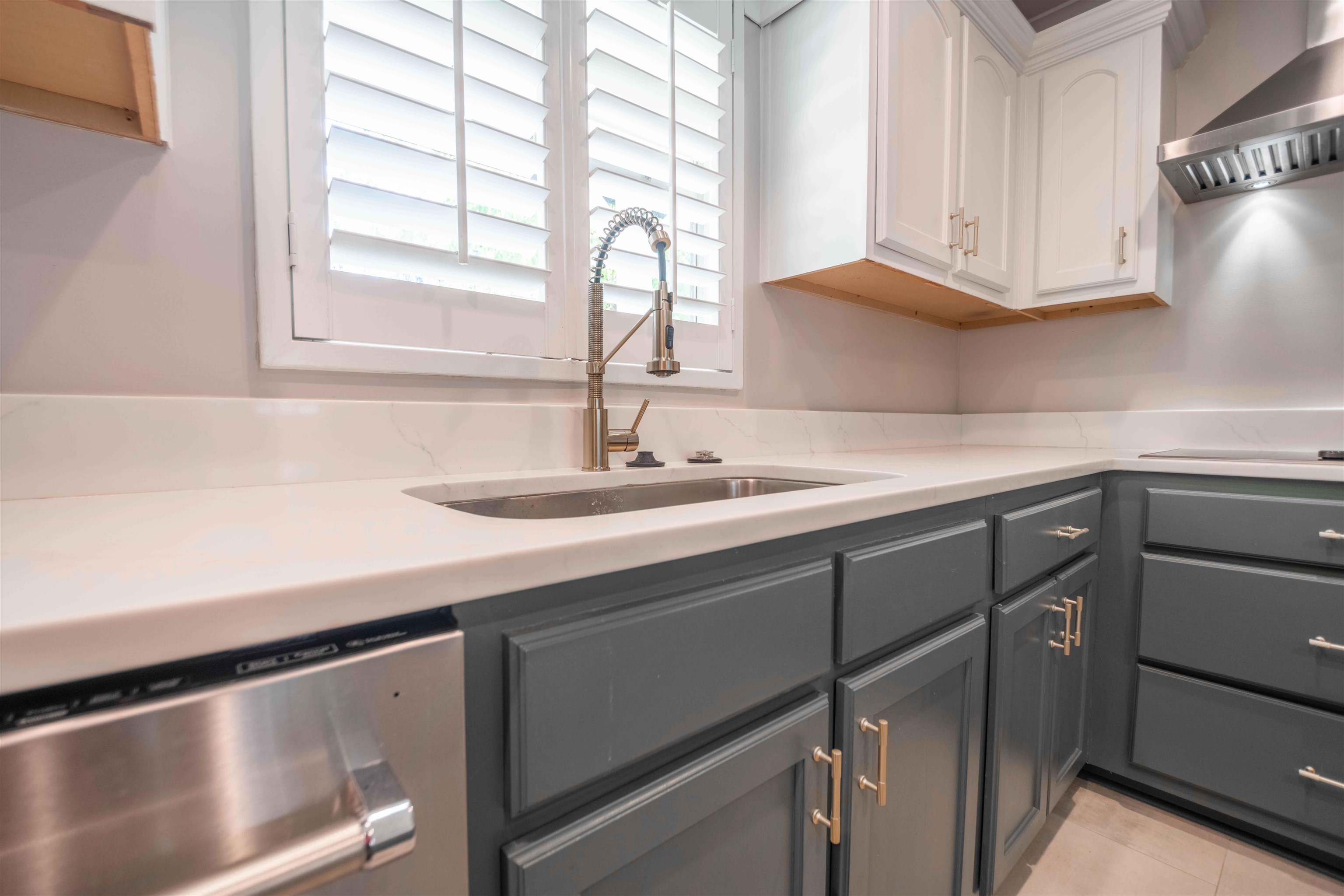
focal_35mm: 15
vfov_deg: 77.3
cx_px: 672
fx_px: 560
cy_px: 448
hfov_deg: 100.4
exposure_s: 1/60
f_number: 5.6
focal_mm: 15
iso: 400
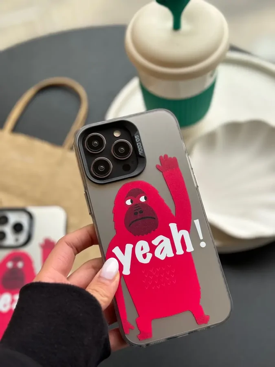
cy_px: 184
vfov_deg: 39.7
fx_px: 508
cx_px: 138
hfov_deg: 30.3
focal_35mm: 48
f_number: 1.78
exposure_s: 1/115
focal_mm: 6.86
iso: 100
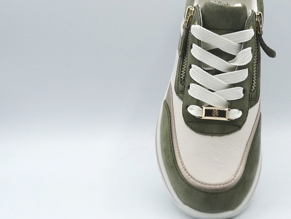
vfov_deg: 20.4
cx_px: 216
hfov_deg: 26.7
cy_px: 84
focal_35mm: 72
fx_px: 605
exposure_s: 1/200
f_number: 4.5
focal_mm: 4.8
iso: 100
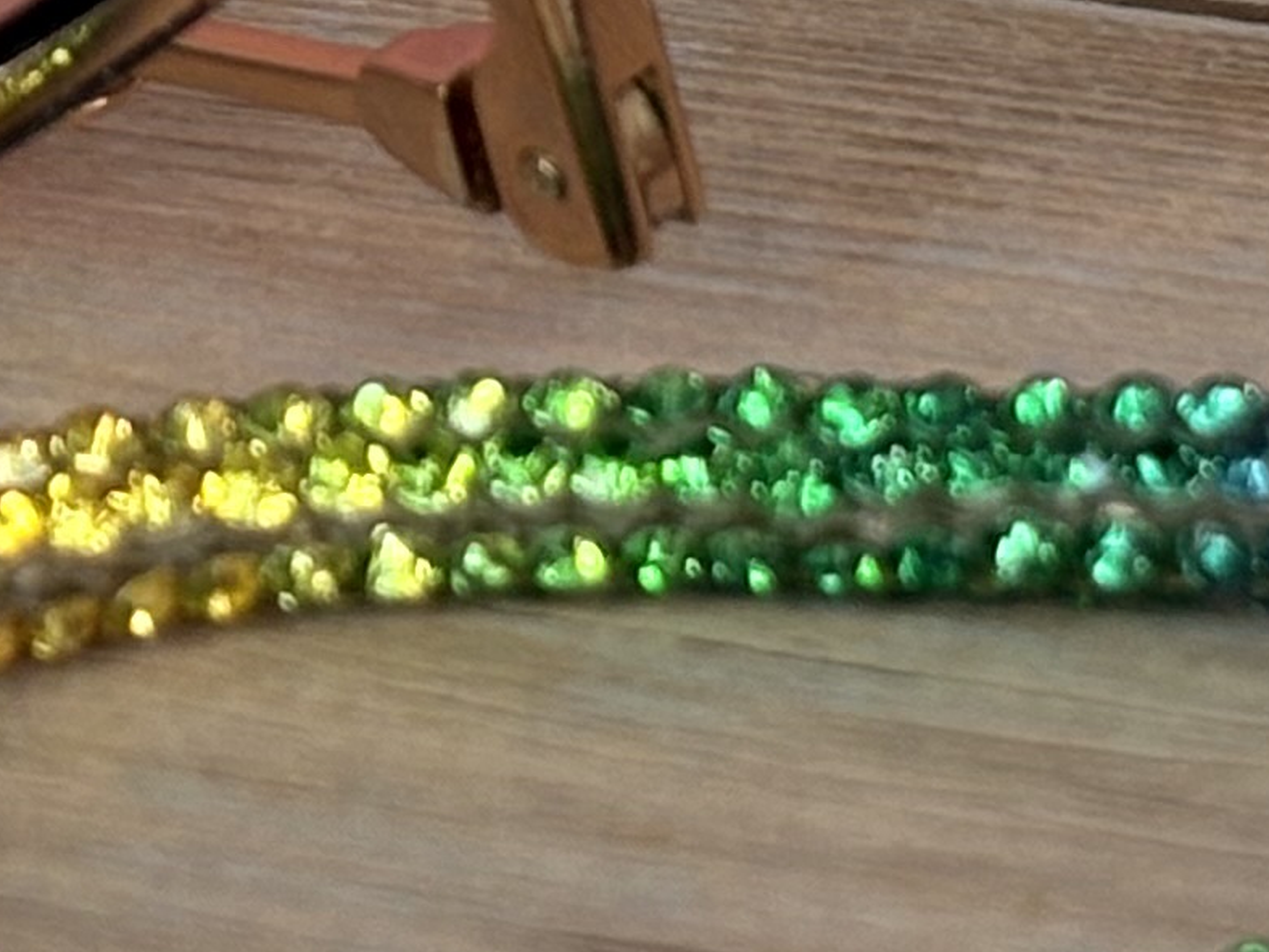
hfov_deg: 7.4
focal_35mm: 266
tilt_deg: -16.8
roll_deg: +4.0
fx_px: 9751
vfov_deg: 5.5
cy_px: -976
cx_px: 854
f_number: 1.6
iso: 50
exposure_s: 1/69
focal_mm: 5.96
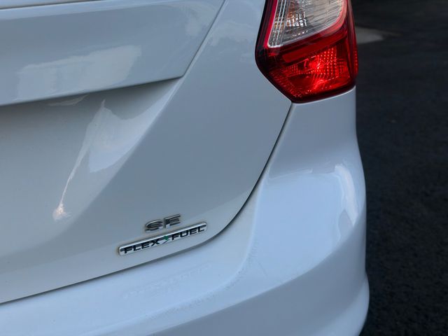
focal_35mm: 48
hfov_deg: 39.7
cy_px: 168
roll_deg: +2.5
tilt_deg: -22.2
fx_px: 621
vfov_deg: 30.3
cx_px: 224
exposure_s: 1/513
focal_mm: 6.76
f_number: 1.78
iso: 64
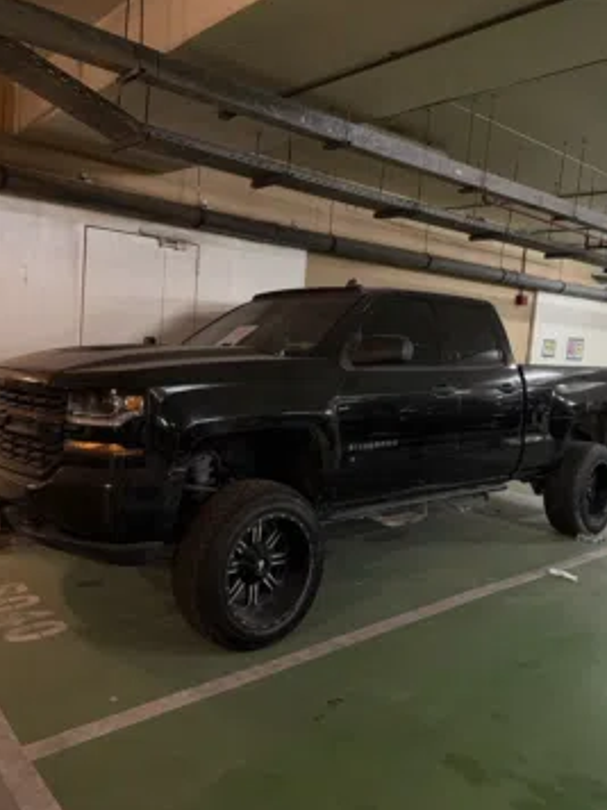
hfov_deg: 51.4
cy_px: 378
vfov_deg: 65.3
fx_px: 631
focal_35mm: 27
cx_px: 305
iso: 800
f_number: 1.78
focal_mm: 6.76
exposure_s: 1/25
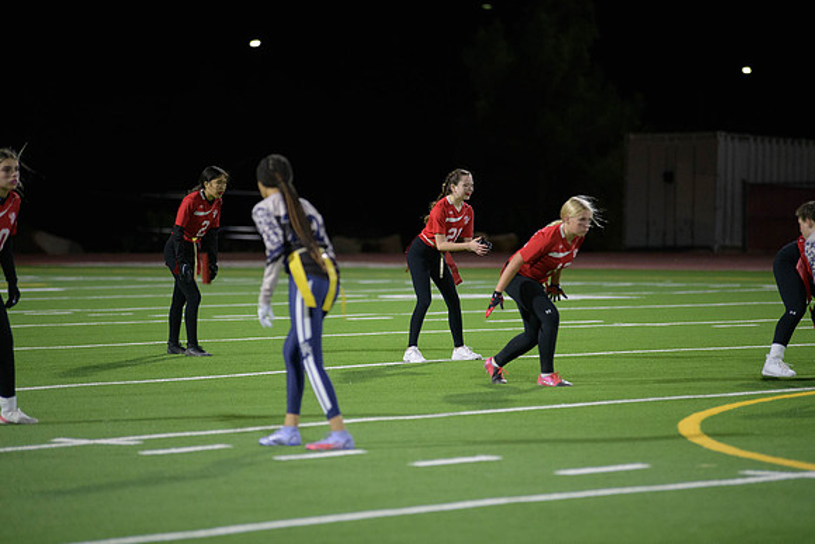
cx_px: 408
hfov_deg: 10.3
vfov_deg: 6.9
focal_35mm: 200
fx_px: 4529
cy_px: 272
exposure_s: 1/640
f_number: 2.8
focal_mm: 200
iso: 3200
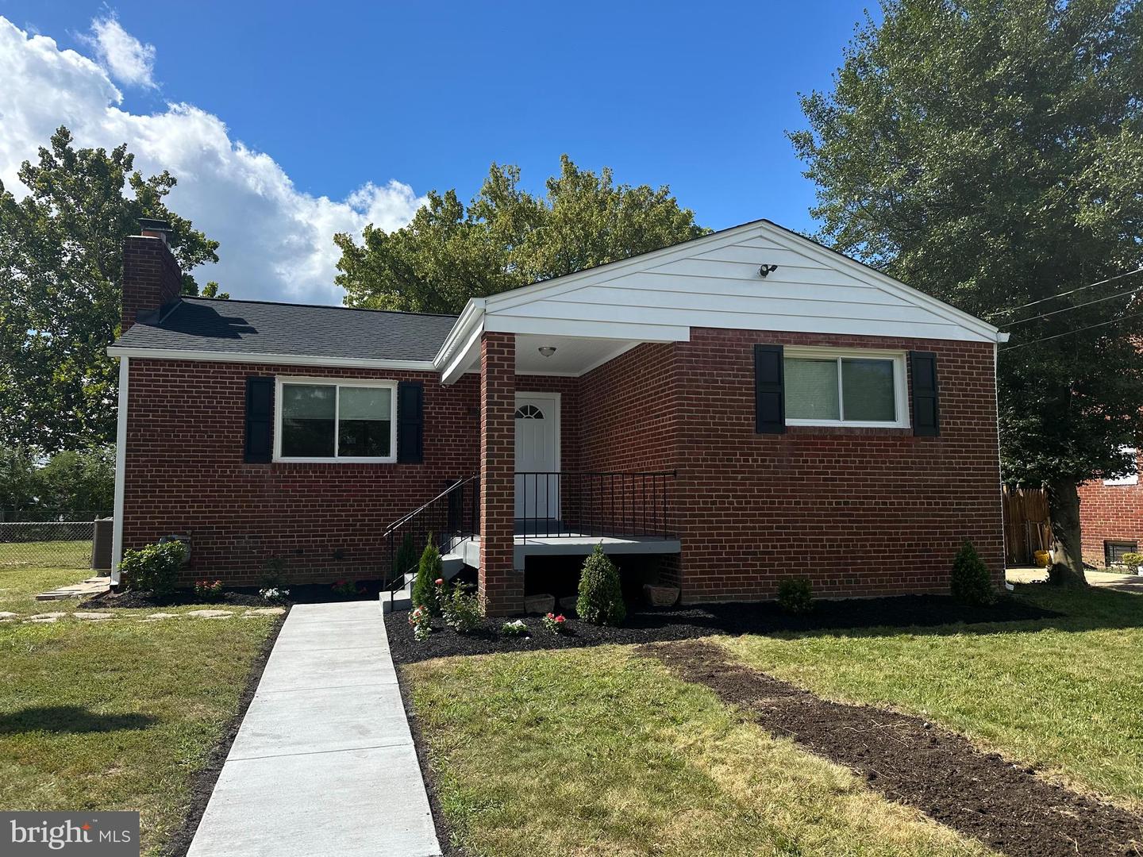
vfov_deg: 56.8
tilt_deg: +5.8
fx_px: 792
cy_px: 428
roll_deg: +0.9
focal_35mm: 24
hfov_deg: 71.6
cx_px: 572
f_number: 1.78
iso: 80
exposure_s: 1/4762
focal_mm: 6.86
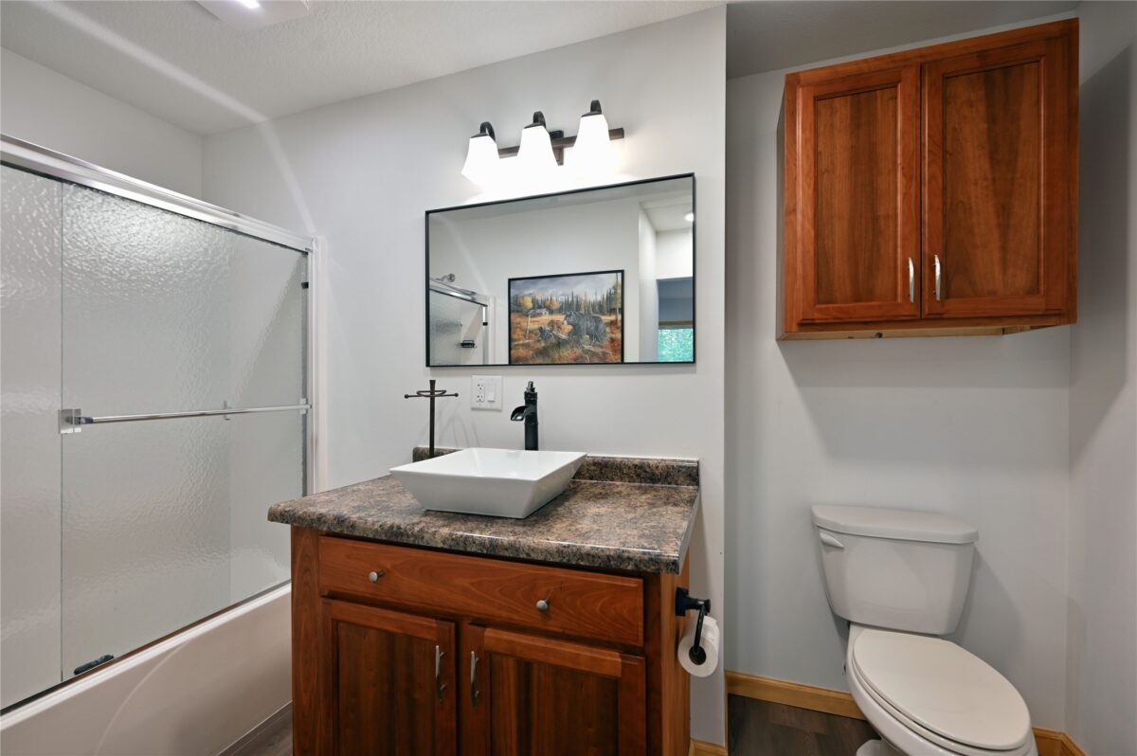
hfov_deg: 100.4
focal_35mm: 15
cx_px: 568
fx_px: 473
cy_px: 378
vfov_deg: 77.2
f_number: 5.6
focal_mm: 15
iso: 100
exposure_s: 1/15
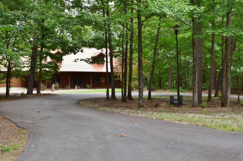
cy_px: 73
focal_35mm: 45
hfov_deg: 44.0
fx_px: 301
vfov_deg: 29.9
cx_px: 110
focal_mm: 23
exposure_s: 1/125
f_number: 9
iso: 400
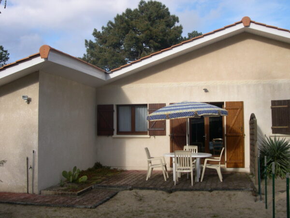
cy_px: 109
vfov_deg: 37.7
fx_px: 318
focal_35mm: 38
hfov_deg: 49.0
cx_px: 145
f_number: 7.6
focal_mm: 8
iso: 100
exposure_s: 1/127
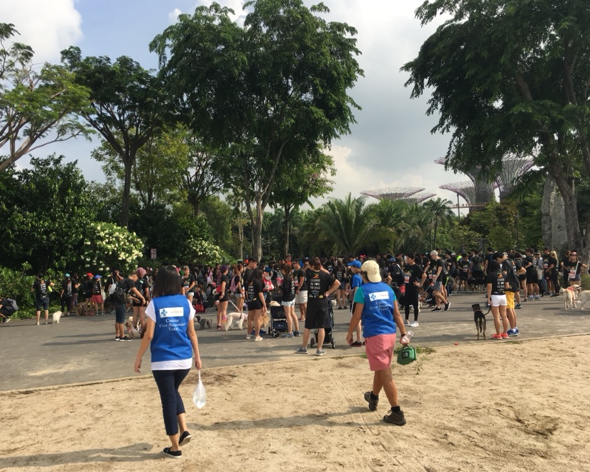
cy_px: 236
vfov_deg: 47.1
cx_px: 268
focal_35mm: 31
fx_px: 541
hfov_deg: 57.1
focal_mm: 4.15
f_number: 2.2
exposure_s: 1/1241
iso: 25
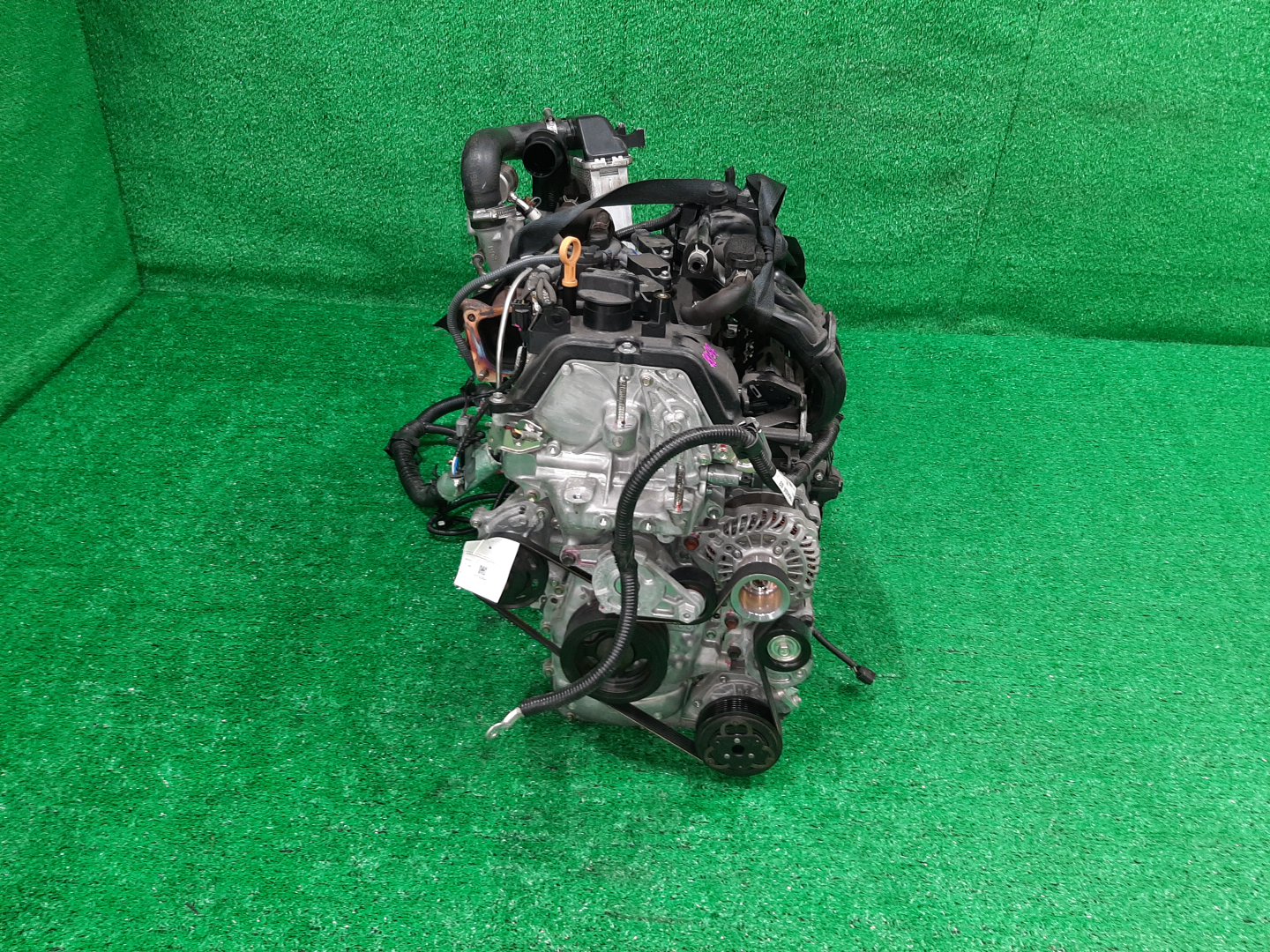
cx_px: 635
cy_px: 476
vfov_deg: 53.1
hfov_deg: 67.3
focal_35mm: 26
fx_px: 954
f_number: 1.7
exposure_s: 1/50
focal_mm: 3.93
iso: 137
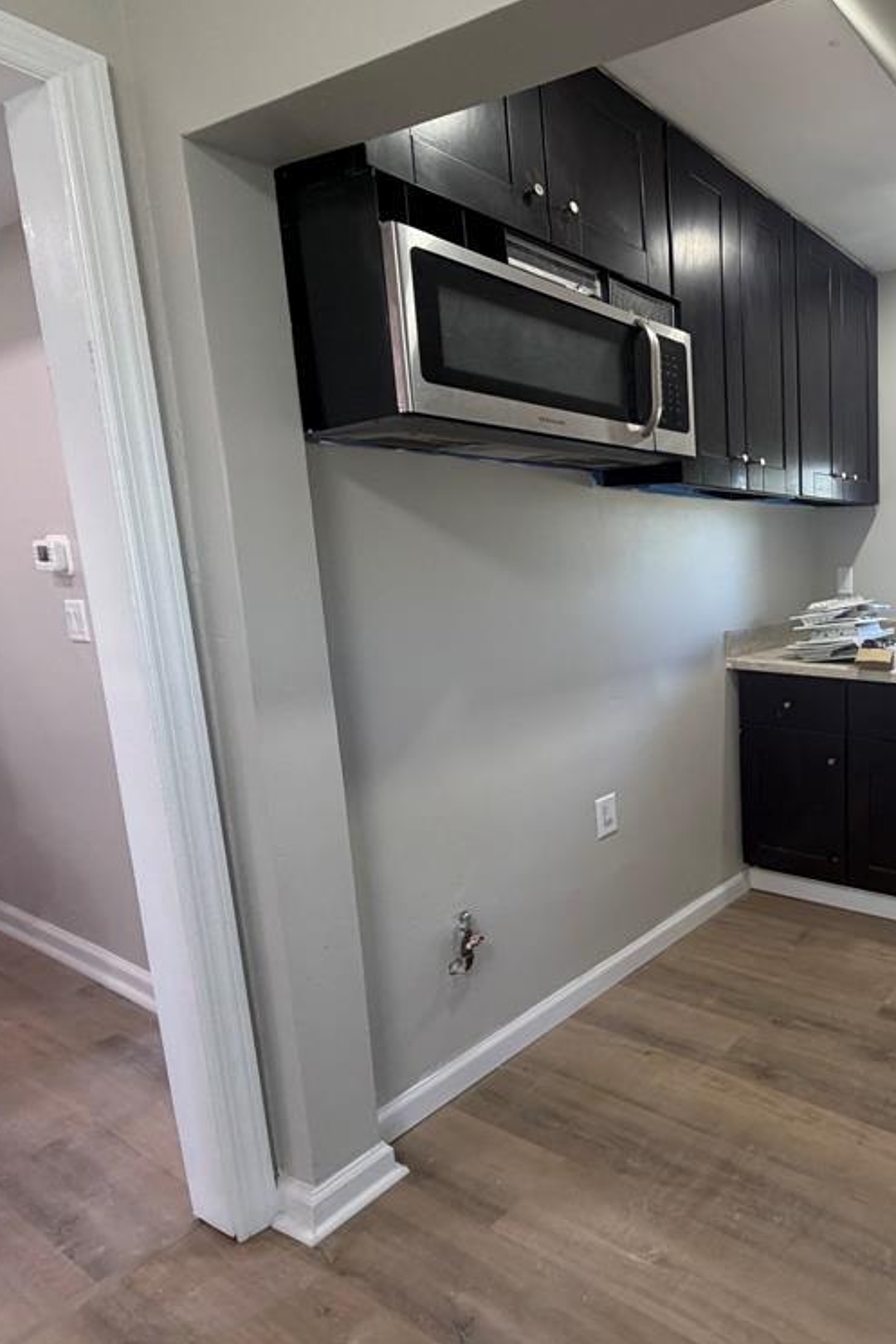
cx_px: 898
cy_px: 658
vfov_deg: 84.0
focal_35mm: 20
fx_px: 747
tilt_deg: -7.4
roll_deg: +0.5
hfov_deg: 50.1
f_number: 2.2
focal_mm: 2.22
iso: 160
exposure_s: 1/60
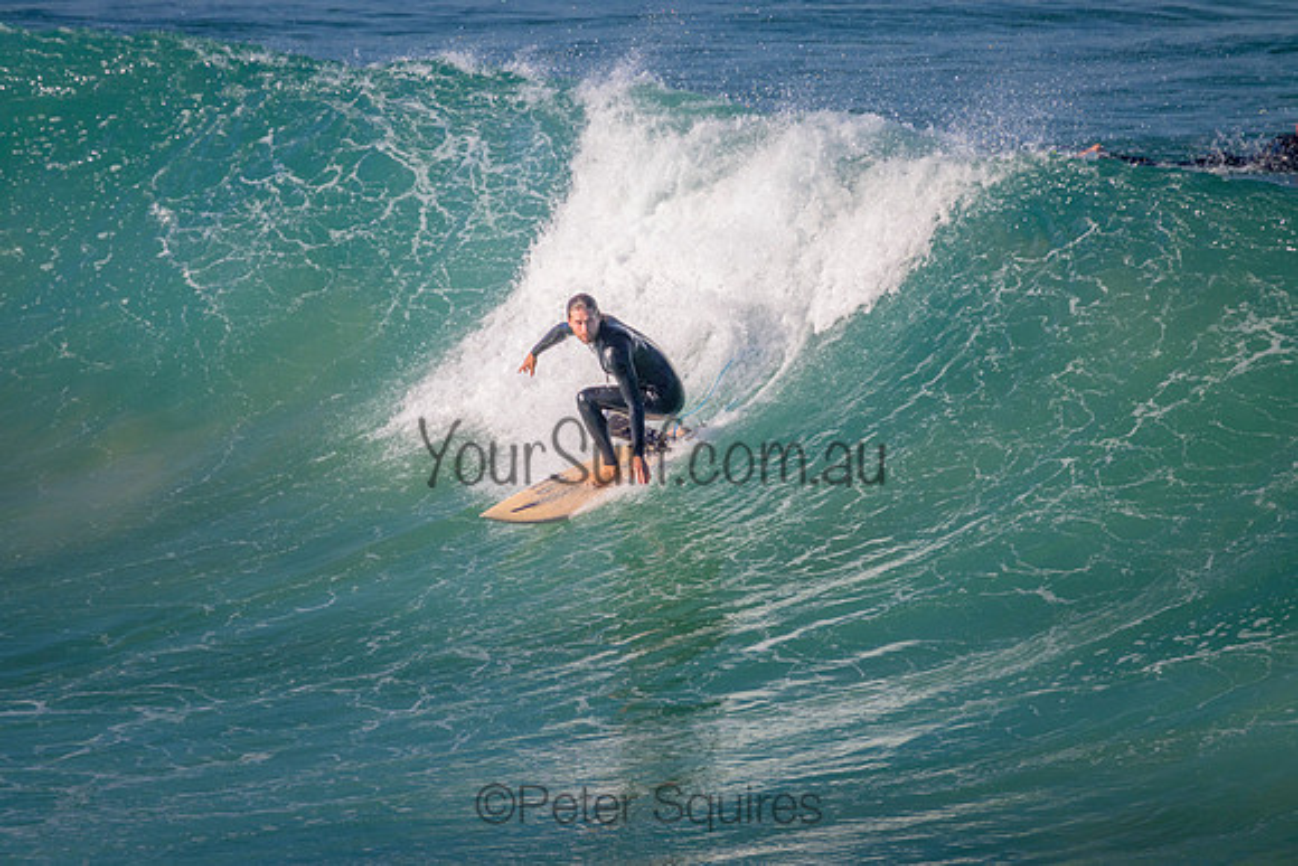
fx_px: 28850
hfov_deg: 2.6
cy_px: 433
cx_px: 649
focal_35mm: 800
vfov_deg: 1.7
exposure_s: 1/2000
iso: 1100
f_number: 11
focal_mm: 800
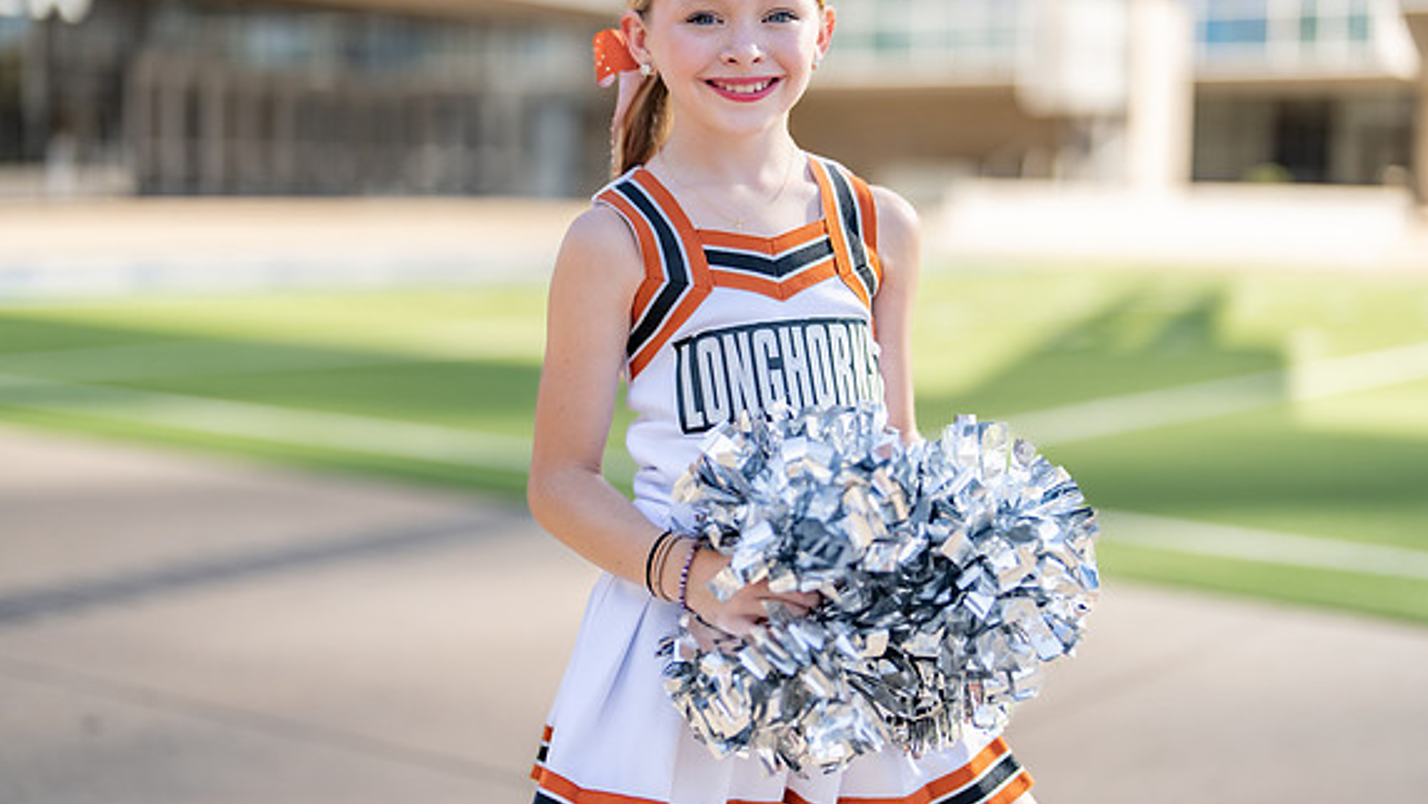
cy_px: 359
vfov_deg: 20.4
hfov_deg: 35.4
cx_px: 764
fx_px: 2234
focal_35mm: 59
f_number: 1.2
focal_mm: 50
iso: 100
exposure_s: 1/3200
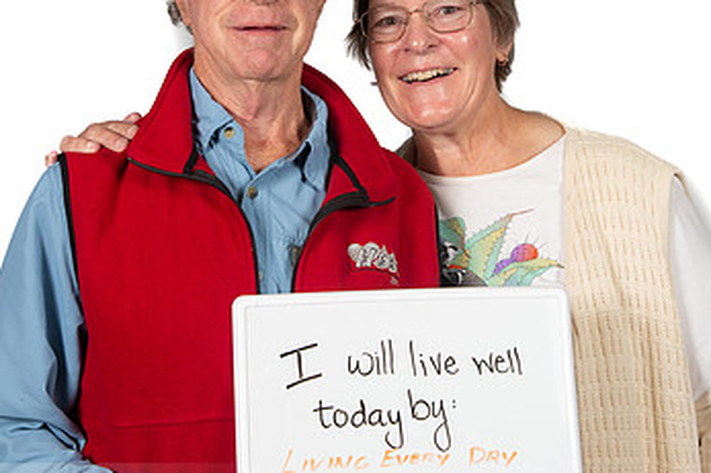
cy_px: 124
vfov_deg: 12.5
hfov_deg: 18.8
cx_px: 325
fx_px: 2152
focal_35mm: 109
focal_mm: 58
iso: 800
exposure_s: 1/80
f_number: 8
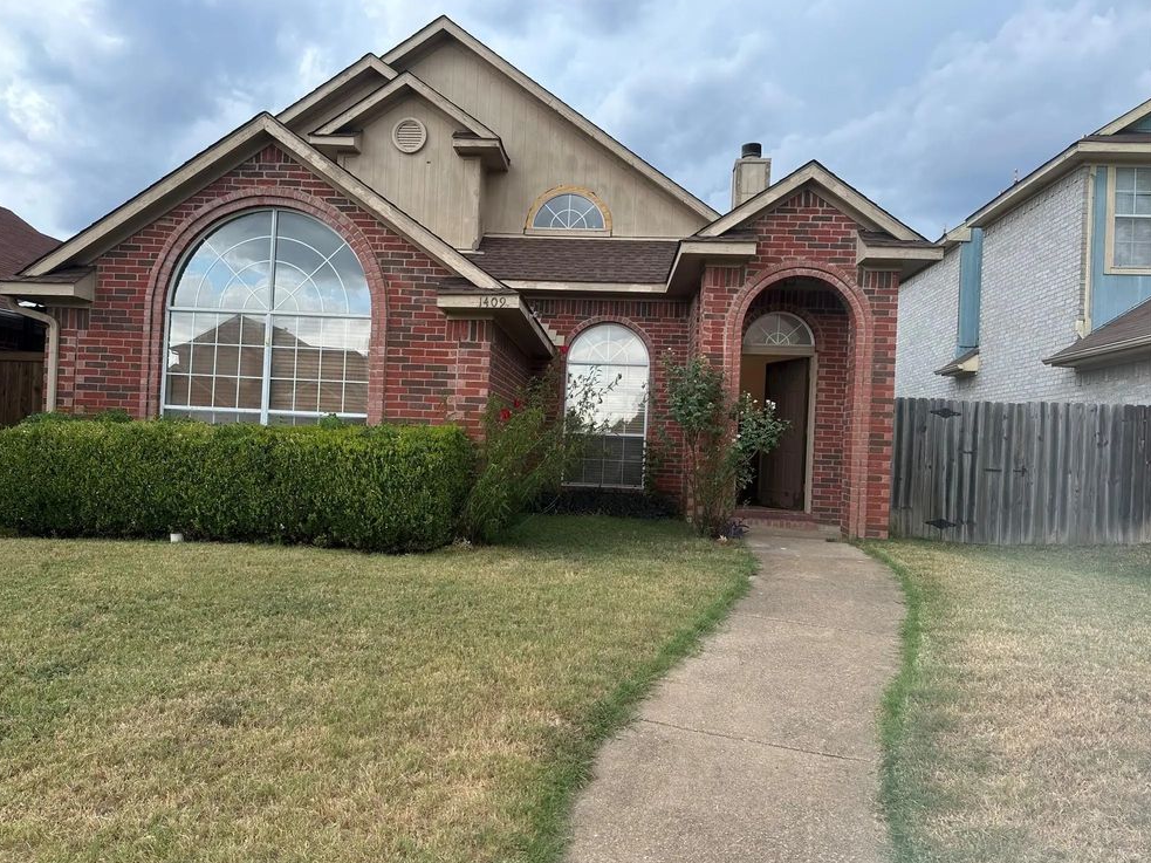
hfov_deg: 69.4
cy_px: 440
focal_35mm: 25
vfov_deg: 54.9
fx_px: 831
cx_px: 556
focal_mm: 6.86
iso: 64
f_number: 1.78
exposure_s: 1/152
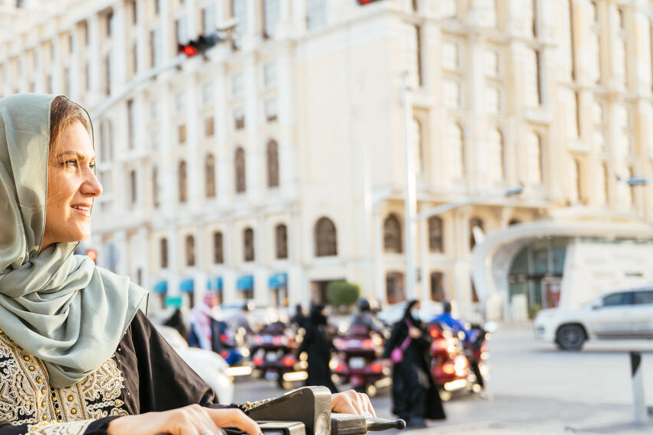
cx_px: 157
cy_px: 258
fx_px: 994
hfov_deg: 35.5
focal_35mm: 55
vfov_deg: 24.6
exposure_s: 1/400
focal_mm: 33.5
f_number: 2.8
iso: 320
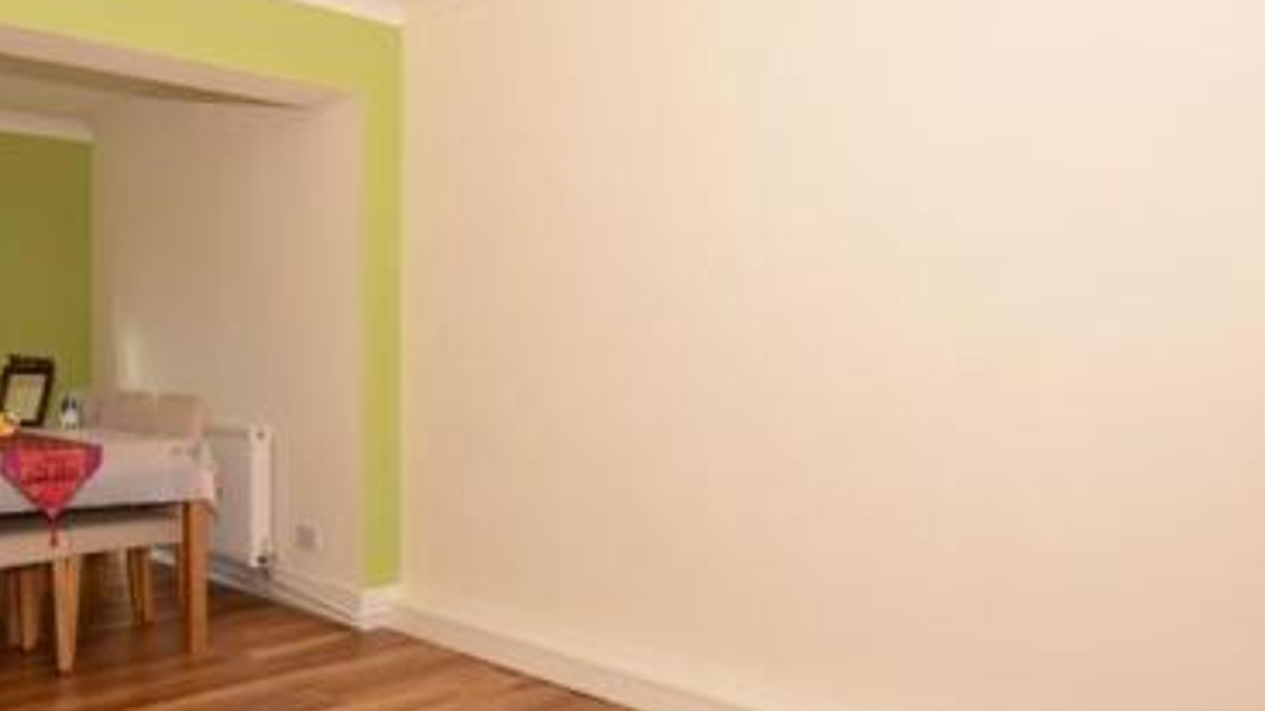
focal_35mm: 28
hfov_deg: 67.1
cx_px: 488
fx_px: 939
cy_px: 359
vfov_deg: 41.5
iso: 200
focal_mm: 10
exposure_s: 1/60
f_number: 4.5
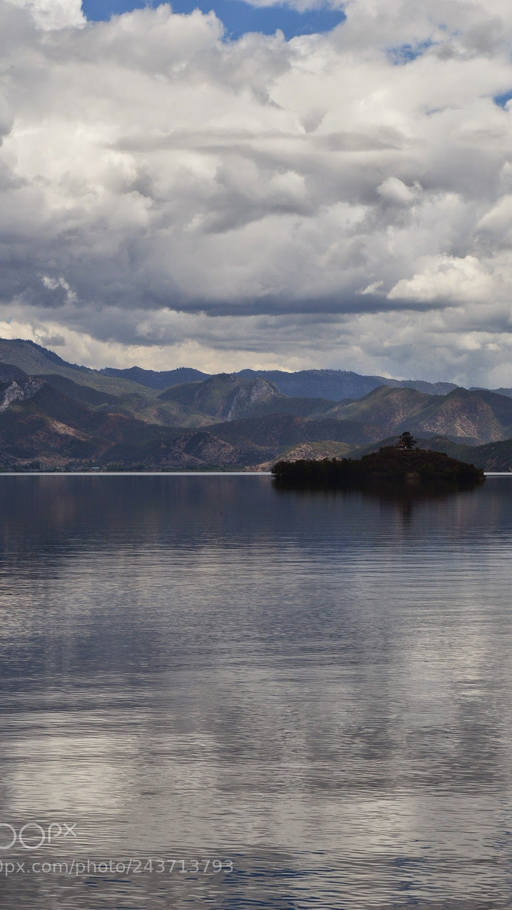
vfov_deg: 24.6
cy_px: 455
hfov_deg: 14.0
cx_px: 238
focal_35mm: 87
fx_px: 2089
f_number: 11
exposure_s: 1/500
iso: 320
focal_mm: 55
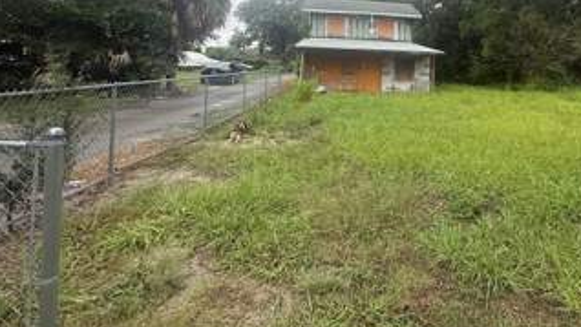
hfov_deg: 75.5
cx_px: 400
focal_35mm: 23
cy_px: 62
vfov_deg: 46.7
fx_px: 354
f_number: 2.2
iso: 50
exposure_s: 1/942
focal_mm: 2.22
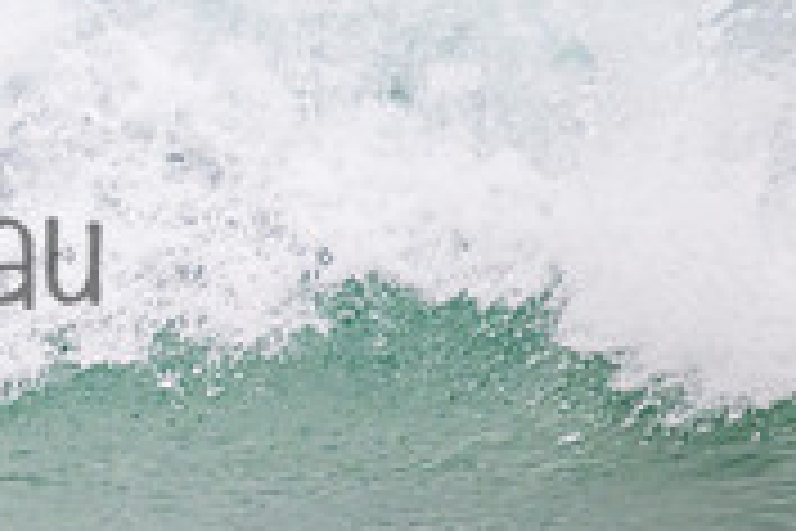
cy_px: 200
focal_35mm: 2624
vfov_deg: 0.5
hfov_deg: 0.8
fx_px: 58015
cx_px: -373
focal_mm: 800
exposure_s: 1/1250
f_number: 11
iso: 2200
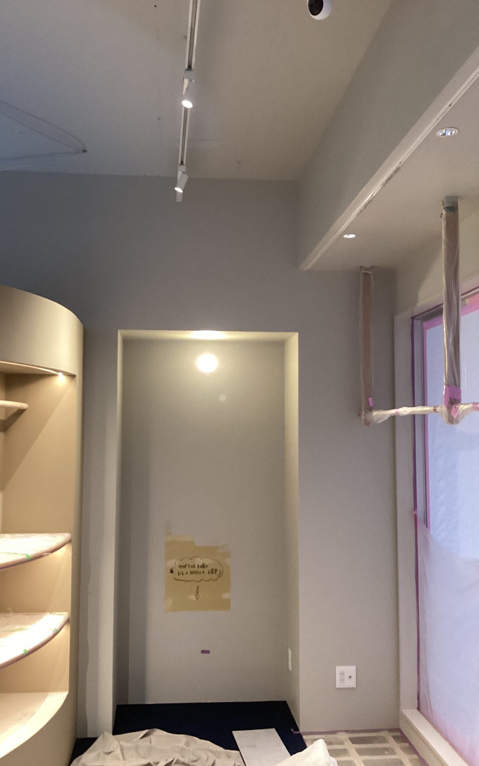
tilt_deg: +4.8
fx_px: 689
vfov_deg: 58.1
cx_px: 216
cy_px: 383
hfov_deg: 38.3
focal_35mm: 33
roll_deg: -1.4
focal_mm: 3.3
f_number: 2.4
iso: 200
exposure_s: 1/50
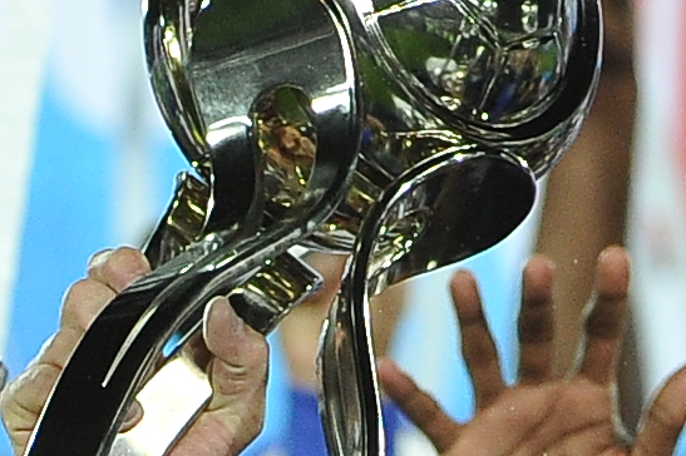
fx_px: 32621
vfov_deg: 0.8
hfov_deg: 1.2
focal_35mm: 1713
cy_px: 1092
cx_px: 26
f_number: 4
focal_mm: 220
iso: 2000
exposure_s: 1/800
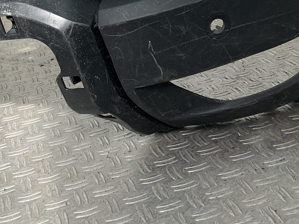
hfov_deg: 29.5
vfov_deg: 21.9
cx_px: 89
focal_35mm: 65
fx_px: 562
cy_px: 6
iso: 16
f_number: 1.8
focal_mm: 3
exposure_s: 1/264
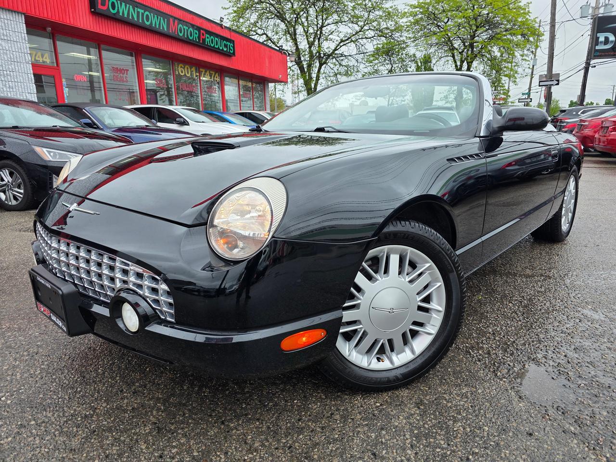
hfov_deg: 73.9
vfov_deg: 58.9
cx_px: 308
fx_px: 409
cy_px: 231
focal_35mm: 23
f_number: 1.7
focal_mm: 6.3
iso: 40
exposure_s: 1/359
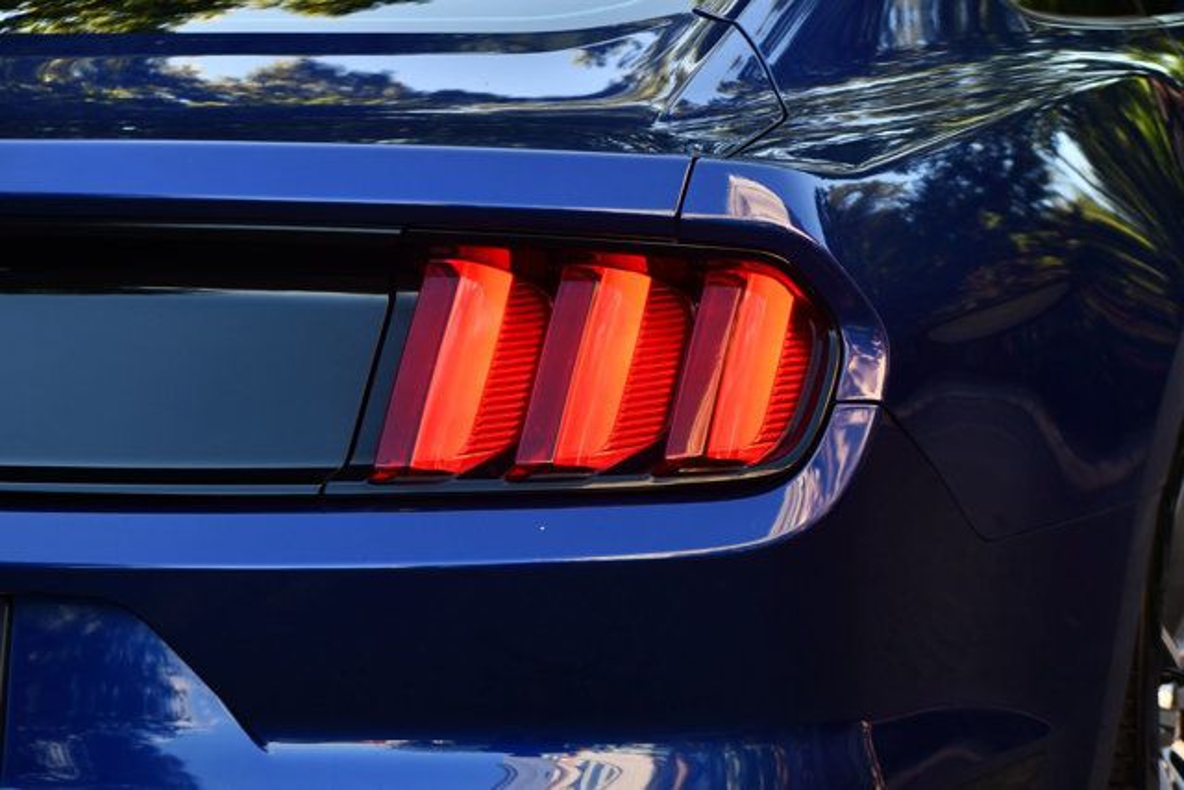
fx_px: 3849
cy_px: 395
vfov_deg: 11.7
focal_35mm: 117
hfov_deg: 17.5
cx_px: 592
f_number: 5.6
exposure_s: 1/250
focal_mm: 78
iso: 400
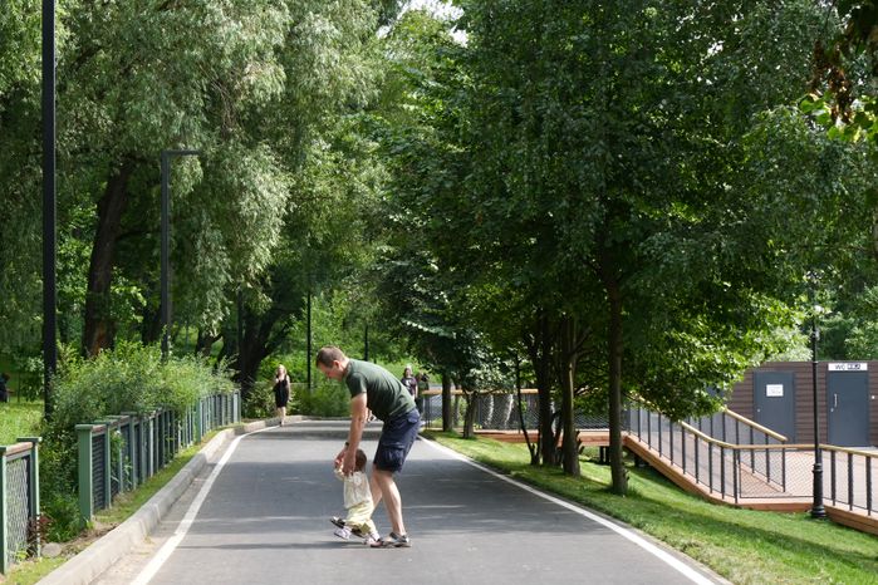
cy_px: 292
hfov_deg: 31.4
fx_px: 1561
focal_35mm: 64
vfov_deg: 21.2
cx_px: 439
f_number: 9
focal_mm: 64
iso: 320
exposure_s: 1/250
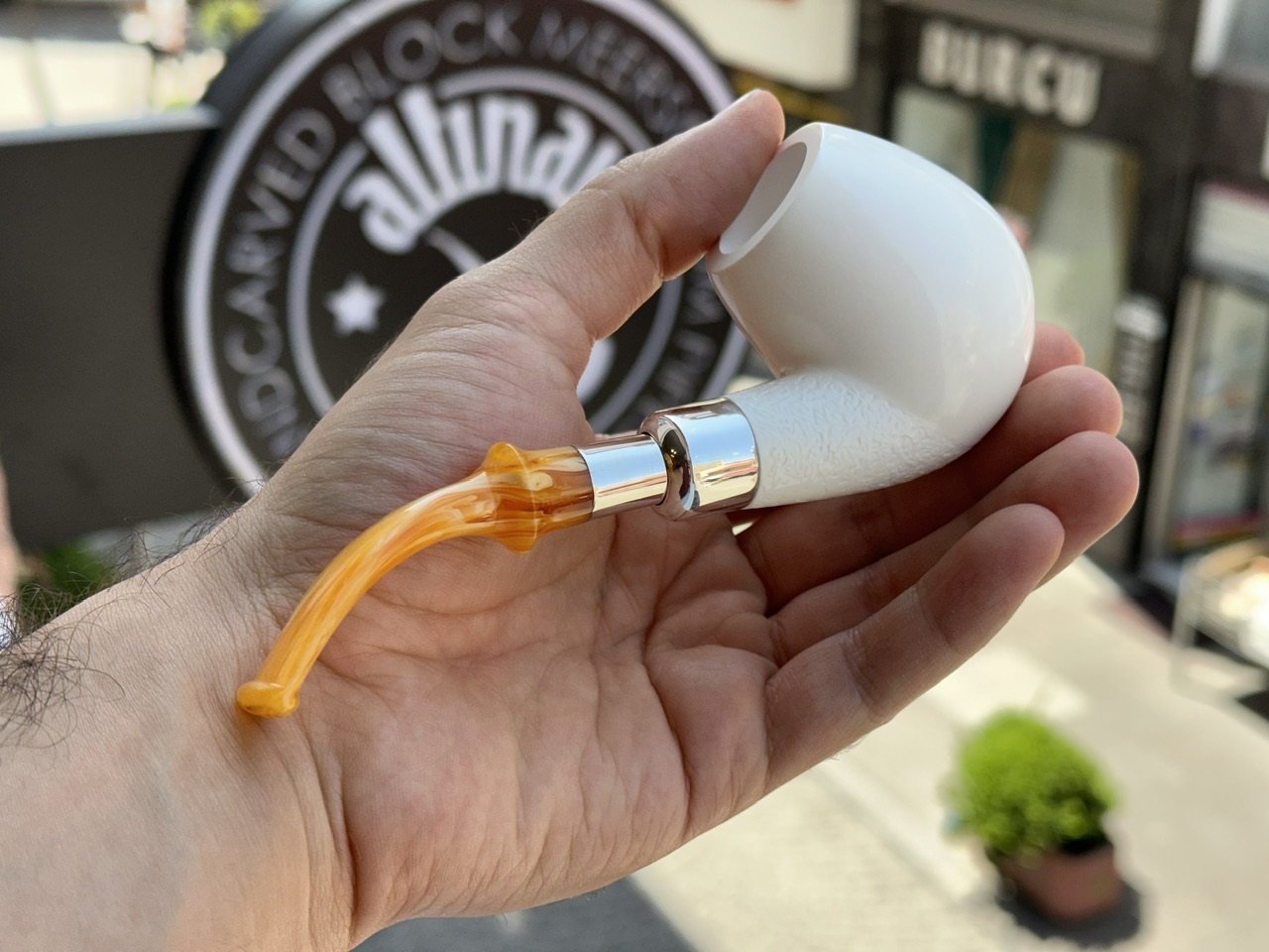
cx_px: 634
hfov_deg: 39.7
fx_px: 1760
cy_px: 476
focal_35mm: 48
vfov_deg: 30.3
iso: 64
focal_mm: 6.86
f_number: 1.78
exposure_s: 1/803
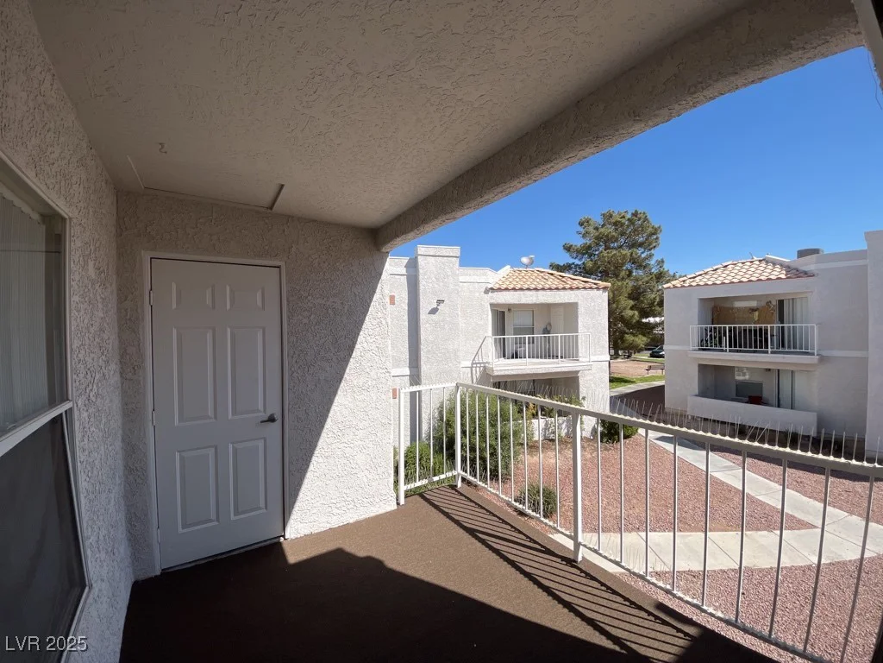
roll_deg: +1.4
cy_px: 332
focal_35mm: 13
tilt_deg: -1.1
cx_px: 442
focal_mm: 1.54
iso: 32
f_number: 2.4
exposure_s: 1/1277
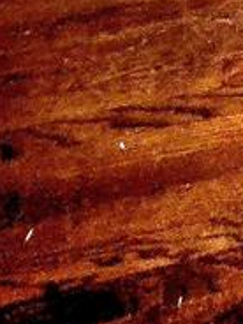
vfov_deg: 12.8
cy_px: -565
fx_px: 796
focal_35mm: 85
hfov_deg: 14.7
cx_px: 467
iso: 500
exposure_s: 1/60.2
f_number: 2.2
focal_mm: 2.2
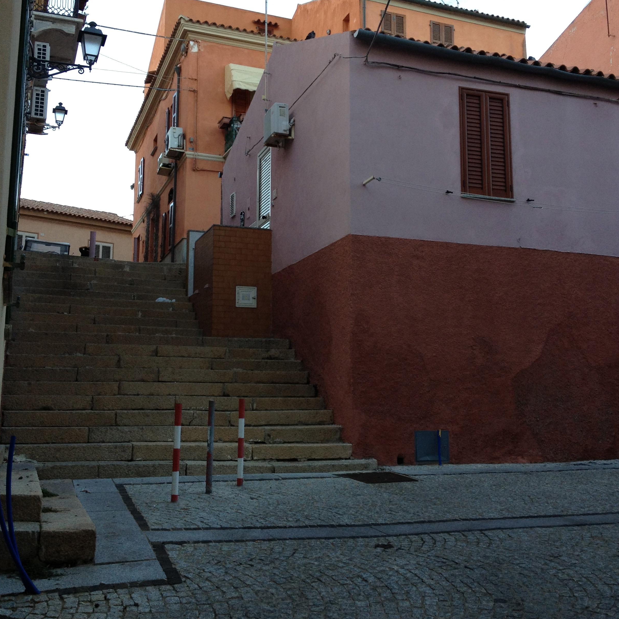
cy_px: 267
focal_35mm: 42
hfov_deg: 40.0
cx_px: 313
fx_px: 850
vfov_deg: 39.9
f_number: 2.4
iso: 80
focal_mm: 4.28
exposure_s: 1/120
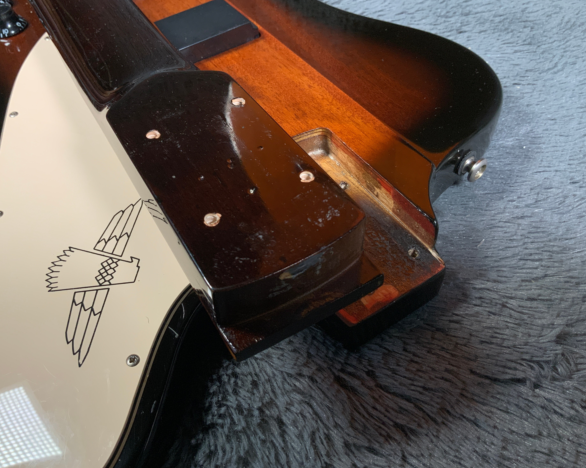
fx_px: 538
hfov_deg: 57.1
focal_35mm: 31
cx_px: 270
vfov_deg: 47.1
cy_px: 229
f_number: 1.8
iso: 32
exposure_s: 1/104
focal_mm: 3
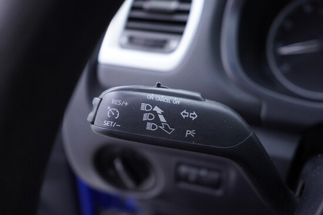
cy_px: 108
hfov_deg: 53.1
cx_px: 162
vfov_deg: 36.9
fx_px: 323
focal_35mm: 36
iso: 200
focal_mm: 24
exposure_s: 1/40
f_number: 2.8
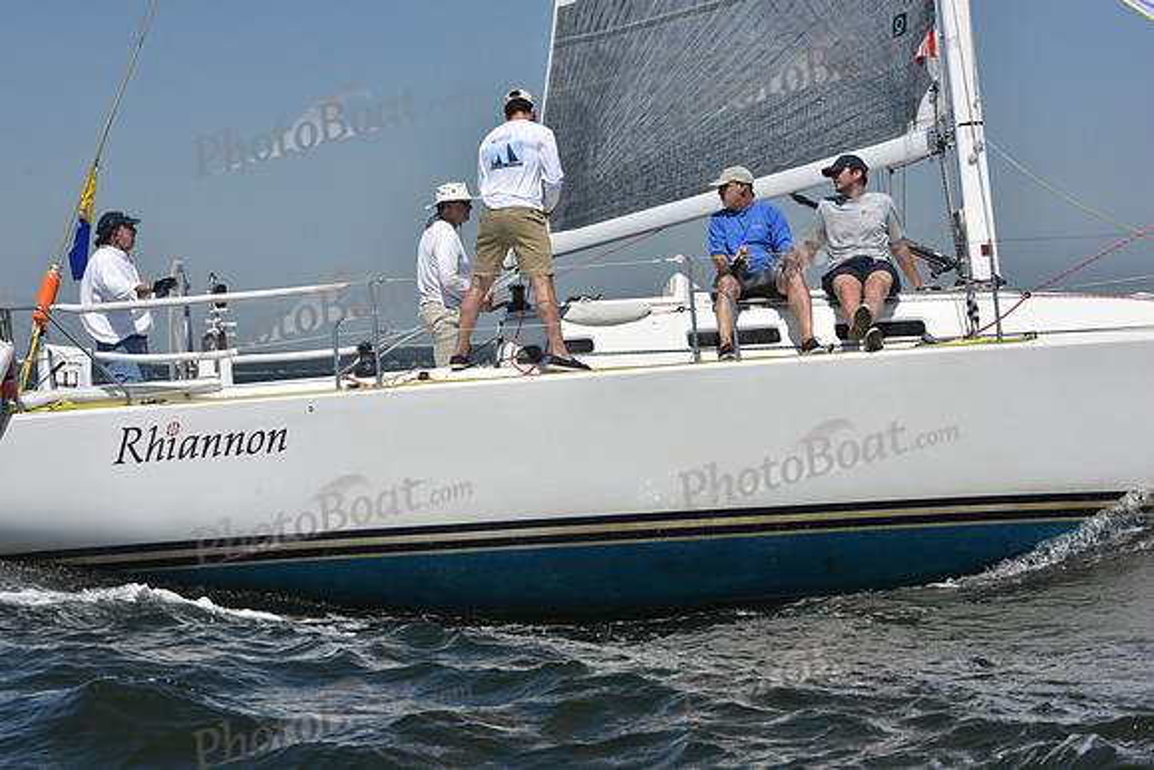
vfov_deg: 16.1
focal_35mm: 85
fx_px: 2725
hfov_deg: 23.9
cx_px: 577
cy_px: 385
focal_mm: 85
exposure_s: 1/1250
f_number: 10
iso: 250
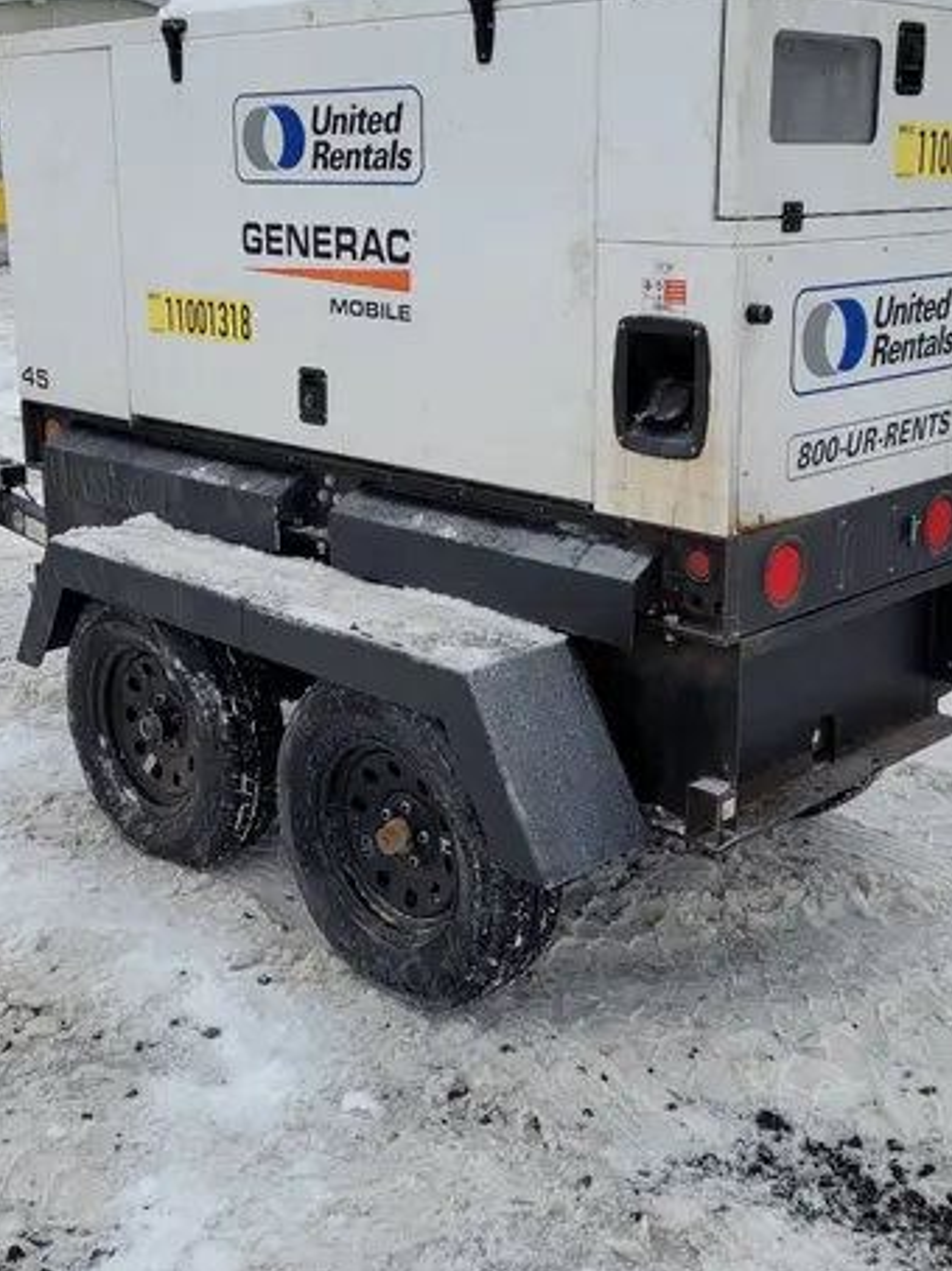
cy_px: 519
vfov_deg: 44.6
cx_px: 493
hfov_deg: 34.3
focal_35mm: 42
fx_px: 1542
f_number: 1.8
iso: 40
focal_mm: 5.4
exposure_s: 1/1228
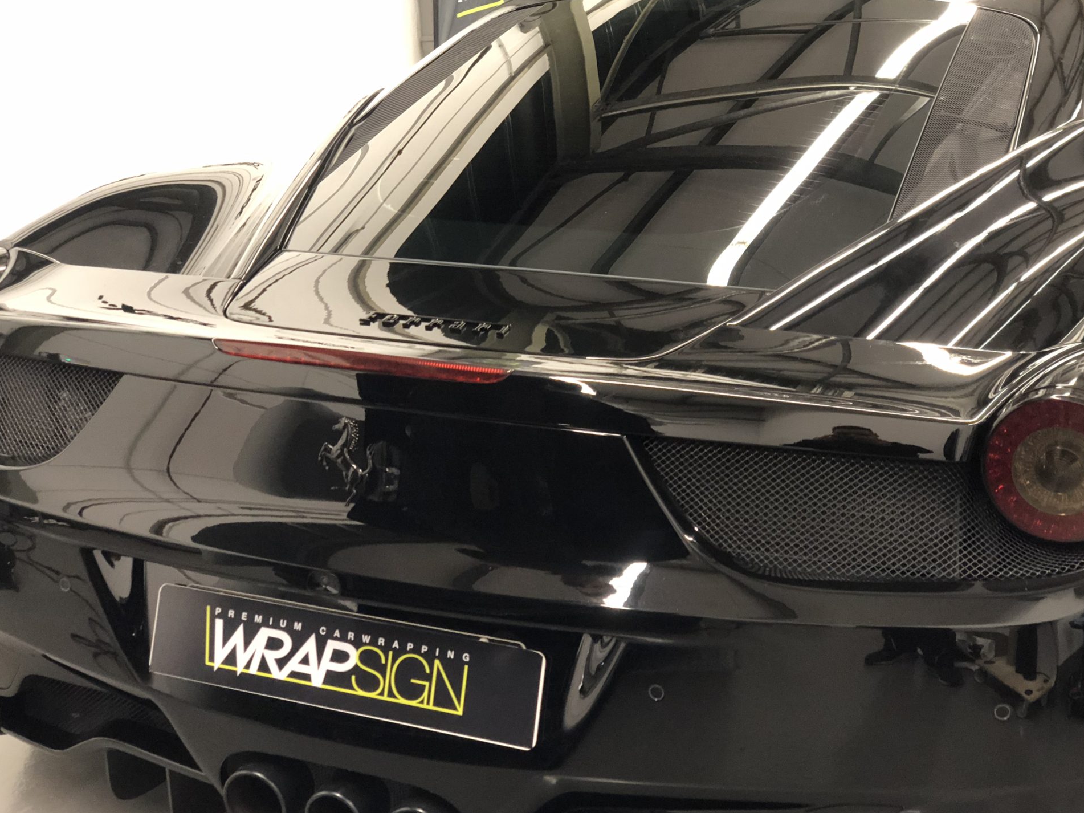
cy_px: 409
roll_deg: +2.3
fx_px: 1753
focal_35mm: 56
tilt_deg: -17.3
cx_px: 518
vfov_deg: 26.1
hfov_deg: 34.3
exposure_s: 1/14
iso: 160
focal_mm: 6
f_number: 2.4
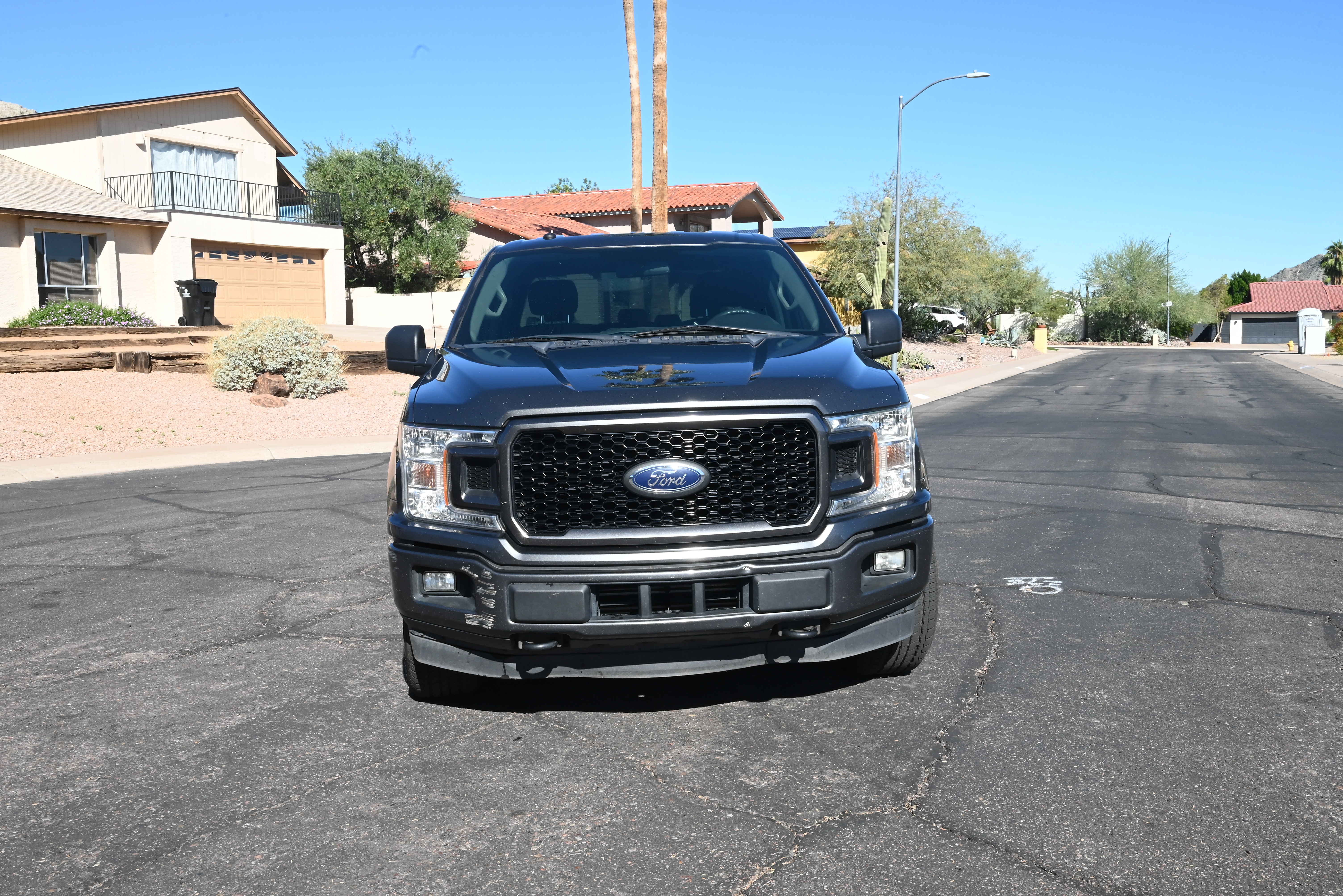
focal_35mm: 30
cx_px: 672
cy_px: 448
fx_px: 1120
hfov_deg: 61.9
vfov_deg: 43.6
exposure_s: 1/200
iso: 800
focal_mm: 30
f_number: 22
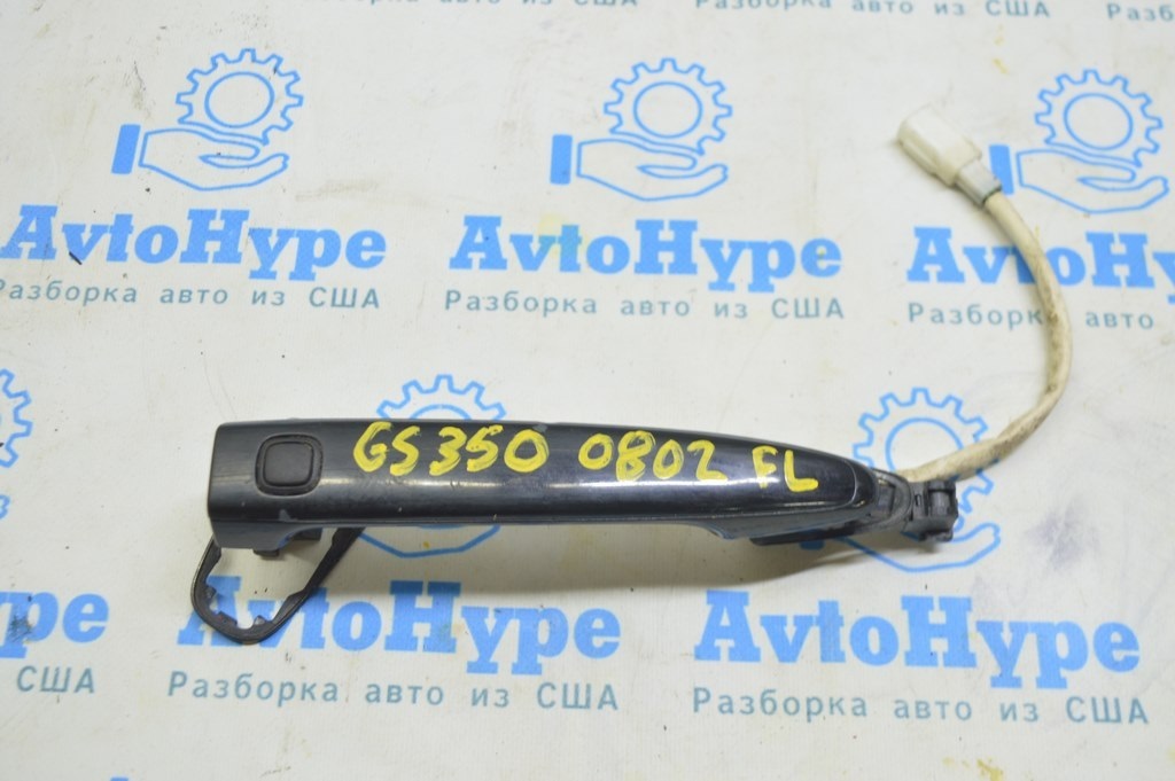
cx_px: 588
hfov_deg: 49.6
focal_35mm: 39
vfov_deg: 34.2
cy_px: 390
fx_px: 1272
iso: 400
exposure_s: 1/20
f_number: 5.6
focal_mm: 26
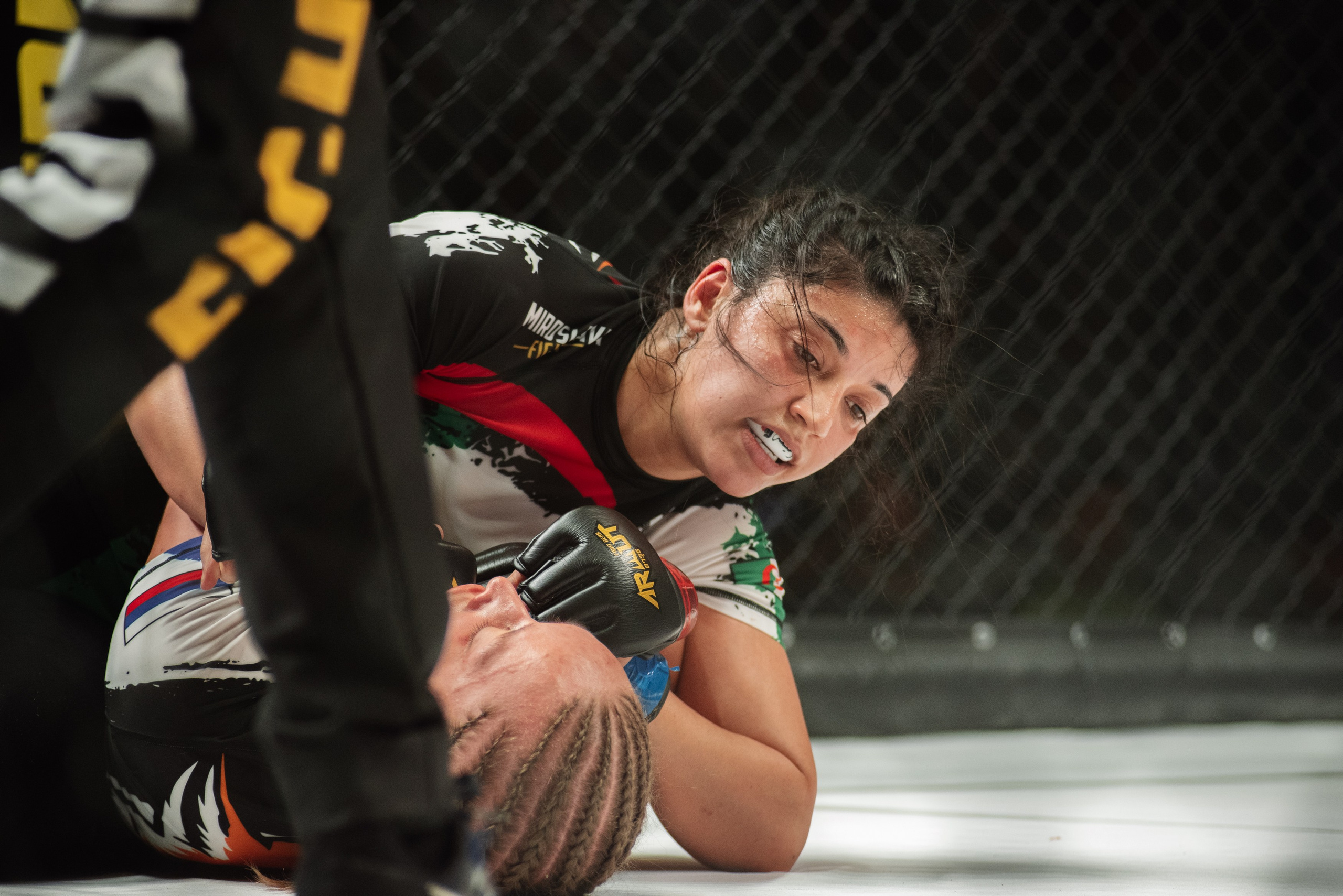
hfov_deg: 15.2
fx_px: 5038
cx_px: 672
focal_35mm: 135
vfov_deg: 10.2
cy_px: 448
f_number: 4
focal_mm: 135
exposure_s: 1/500
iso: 2000
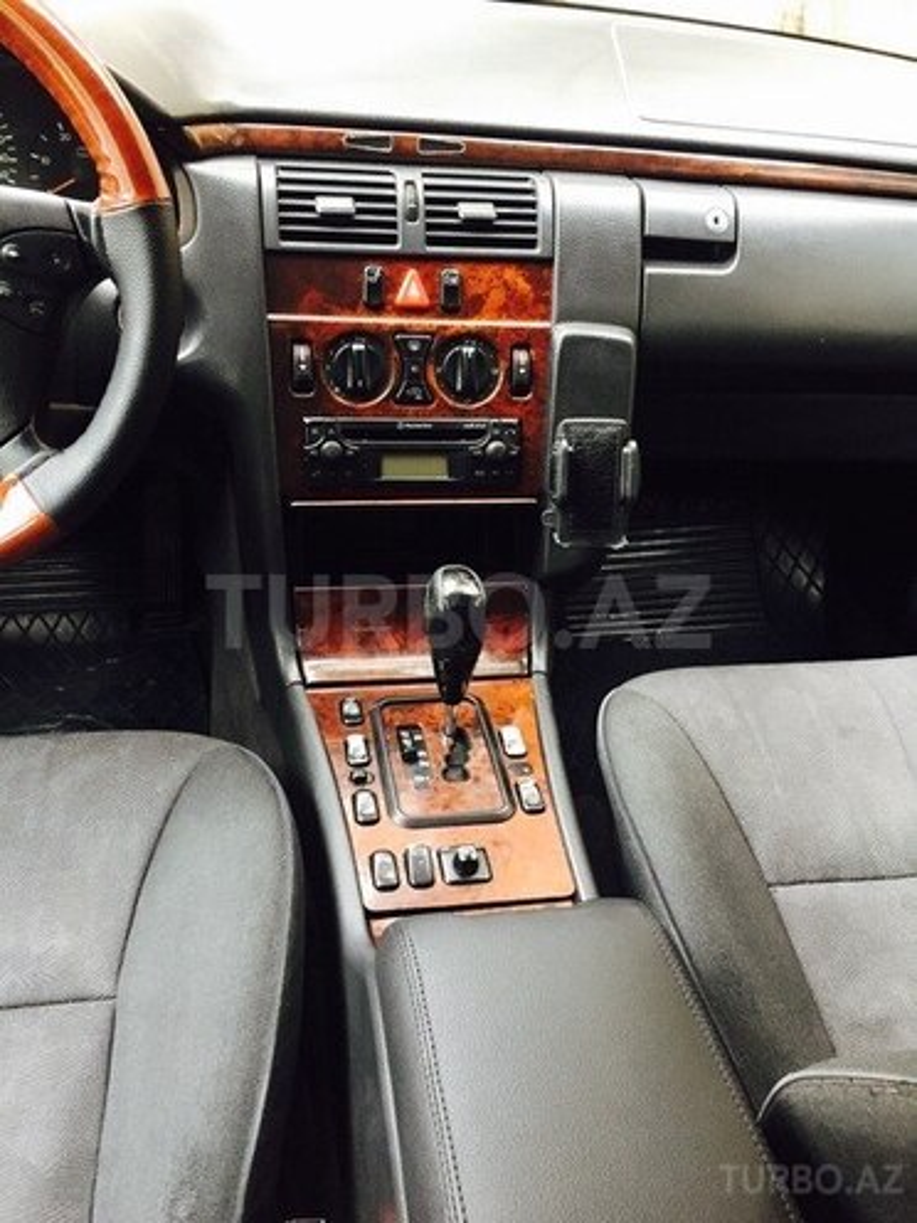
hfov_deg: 48.2
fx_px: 1024
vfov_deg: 61.7
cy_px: 612
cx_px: 458
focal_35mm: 29
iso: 200
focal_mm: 4.15
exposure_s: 1/33
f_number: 2.2
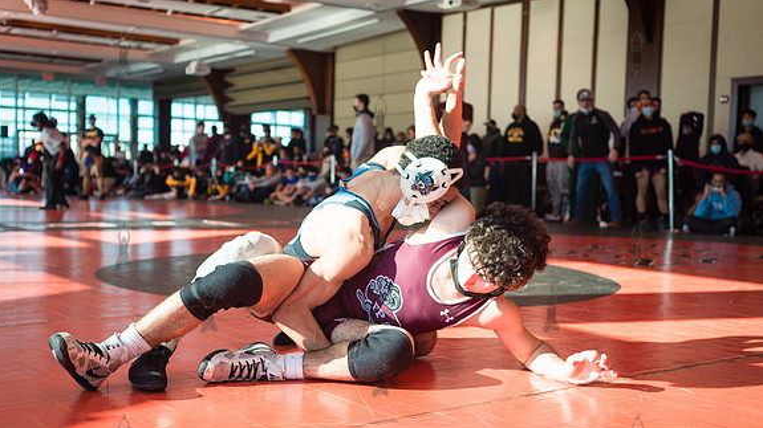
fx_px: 890
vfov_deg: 27.1
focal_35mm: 44
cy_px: 244
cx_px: 380
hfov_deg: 46.4
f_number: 3.5
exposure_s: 1/400
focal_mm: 35
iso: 400
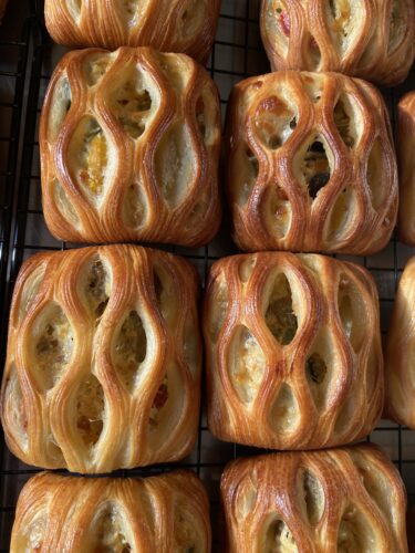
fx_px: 416
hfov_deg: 53.1
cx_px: 208
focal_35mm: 26
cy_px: 276
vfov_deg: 67.3
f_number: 1.8
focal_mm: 4.25
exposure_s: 1/104
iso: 125
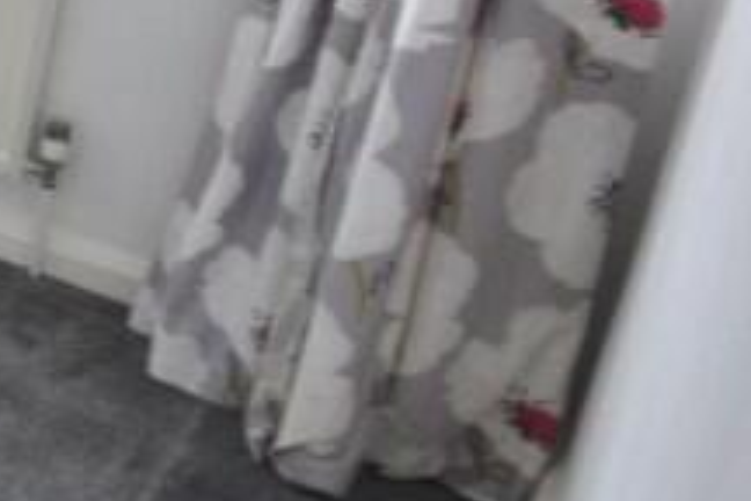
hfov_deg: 16.9
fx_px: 1481
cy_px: -111
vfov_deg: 18.2
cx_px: -890
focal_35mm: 71
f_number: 8
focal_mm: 10
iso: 400
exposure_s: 1/3
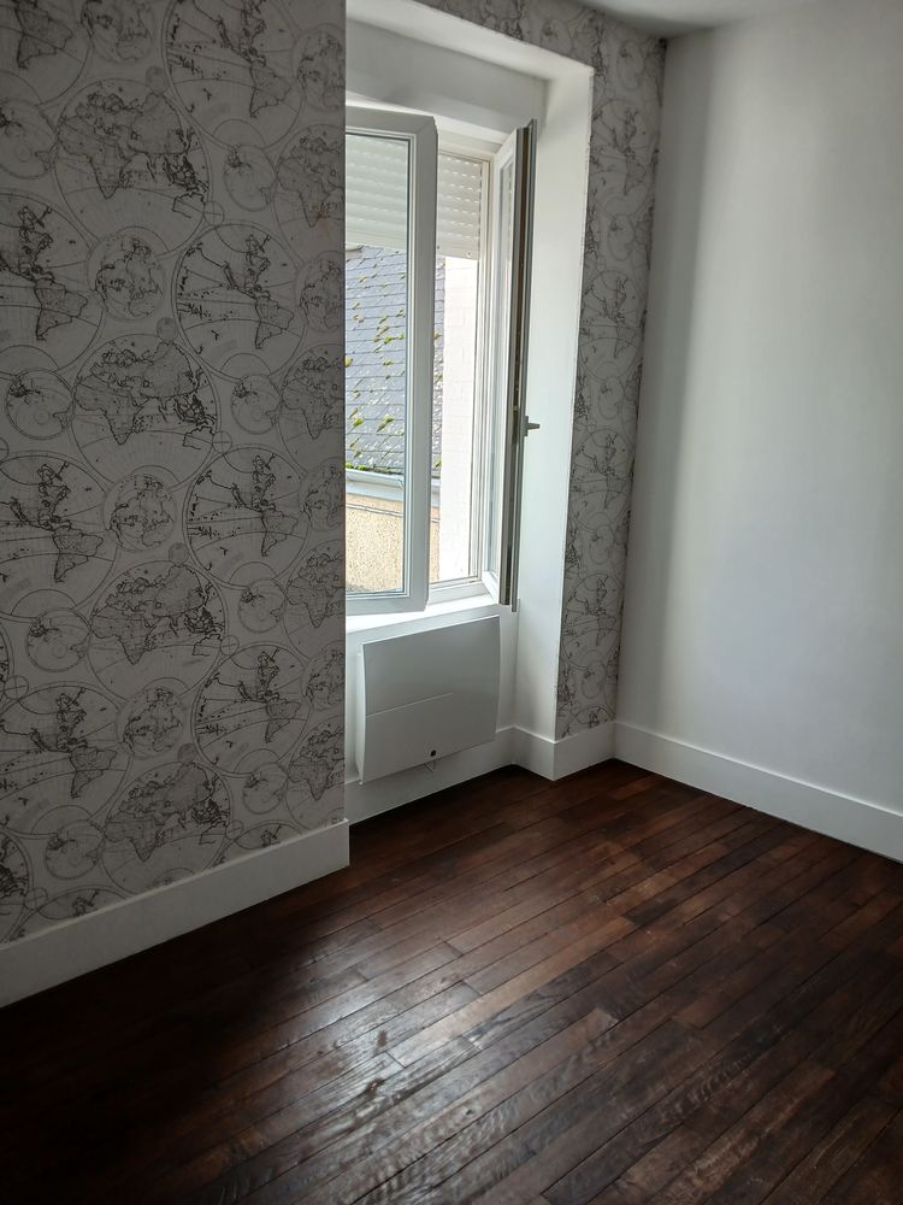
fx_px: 904
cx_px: 452
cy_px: 602
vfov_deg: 67.3
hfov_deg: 53.1
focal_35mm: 26
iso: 40
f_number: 1.8
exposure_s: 1/50
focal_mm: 3.98
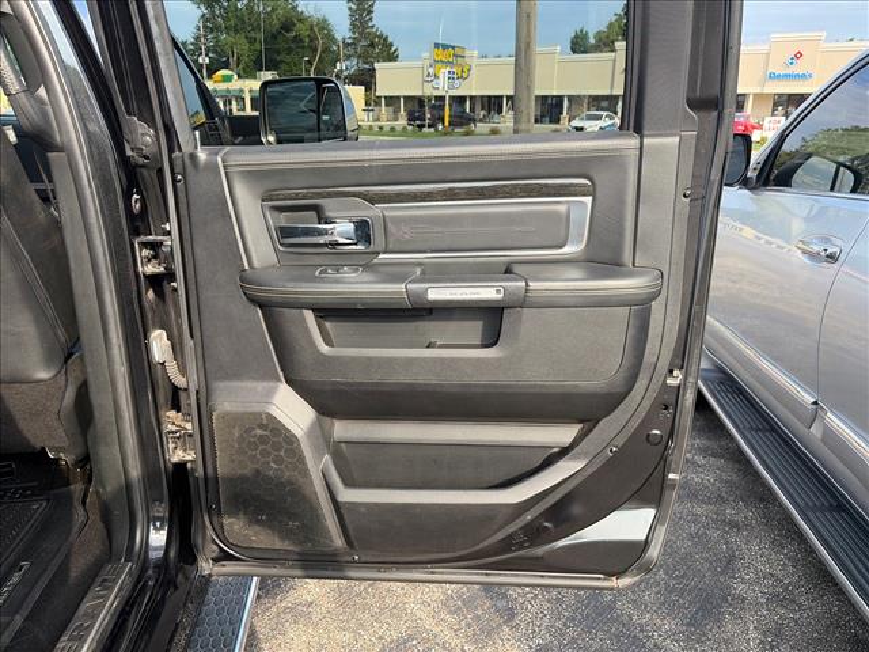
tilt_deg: -15.7
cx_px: 434
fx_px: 653
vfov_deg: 53.1
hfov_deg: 67.3
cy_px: 326
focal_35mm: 26
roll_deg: -3.5
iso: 64
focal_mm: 5.96
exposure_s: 1/701
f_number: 1.6
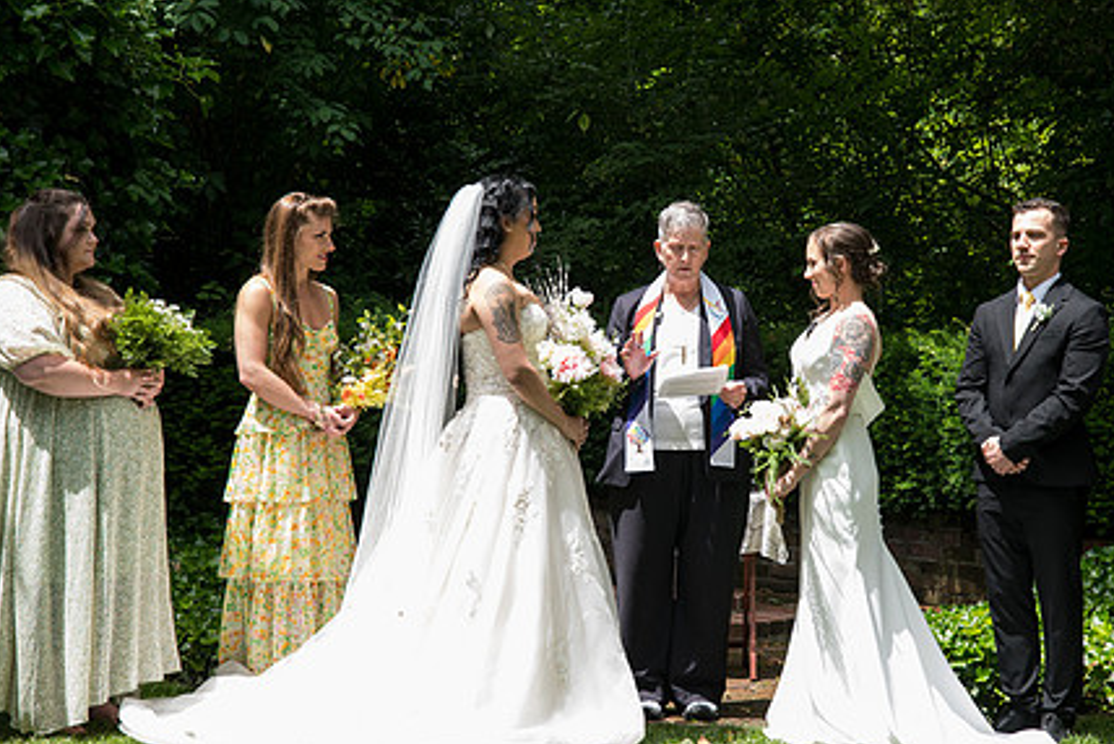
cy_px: 360
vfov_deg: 15.6
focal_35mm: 88
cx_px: 674
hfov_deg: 23.1
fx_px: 2725
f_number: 5.6
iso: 500
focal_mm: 65
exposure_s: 1/400
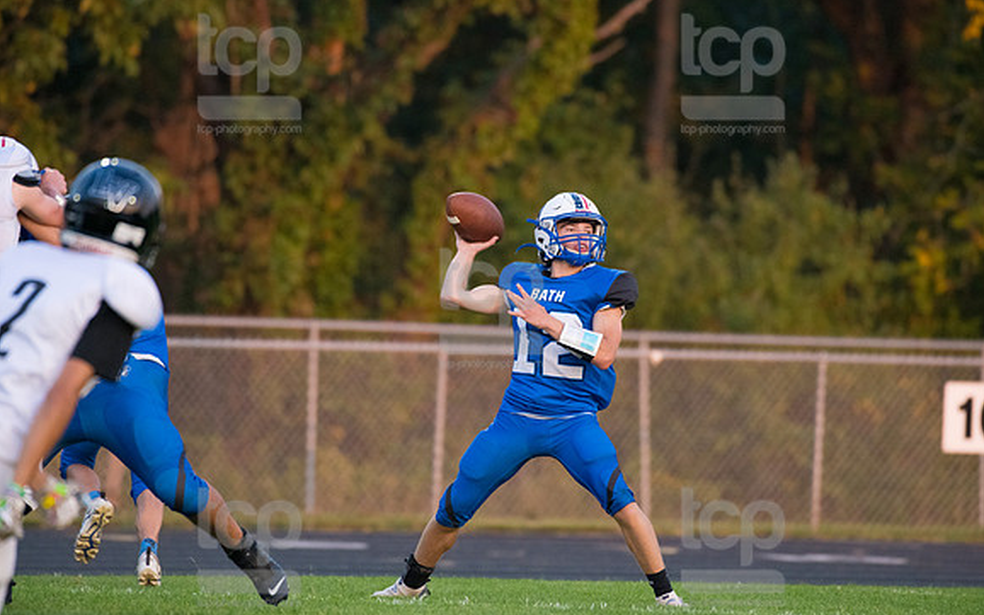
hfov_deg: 4.9
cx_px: 492
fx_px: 11529
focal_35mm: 430
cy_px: 309
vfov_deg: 3.1
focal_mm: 420
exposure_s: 1/1250
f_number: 5.6
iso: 3200
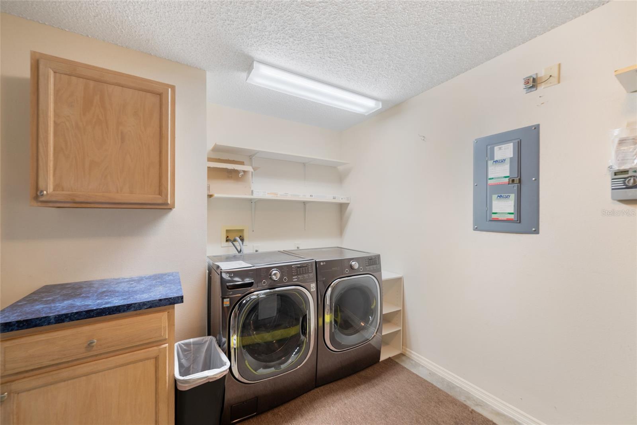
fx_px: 248
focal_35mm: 14
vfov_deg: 81.2
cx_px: 318
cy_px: 212
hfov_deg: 104.3
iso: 400
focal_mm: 14
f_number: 8
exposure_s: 1/2
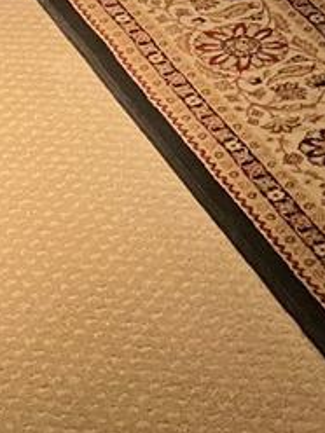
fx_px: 2015
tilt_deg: -15.8
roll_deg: +1.2
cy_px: -417
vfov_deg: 11.2
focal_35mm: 161
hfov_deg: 9.2
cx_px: 218
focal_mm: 4.25
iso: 250
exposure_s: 1/60
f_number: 1.8
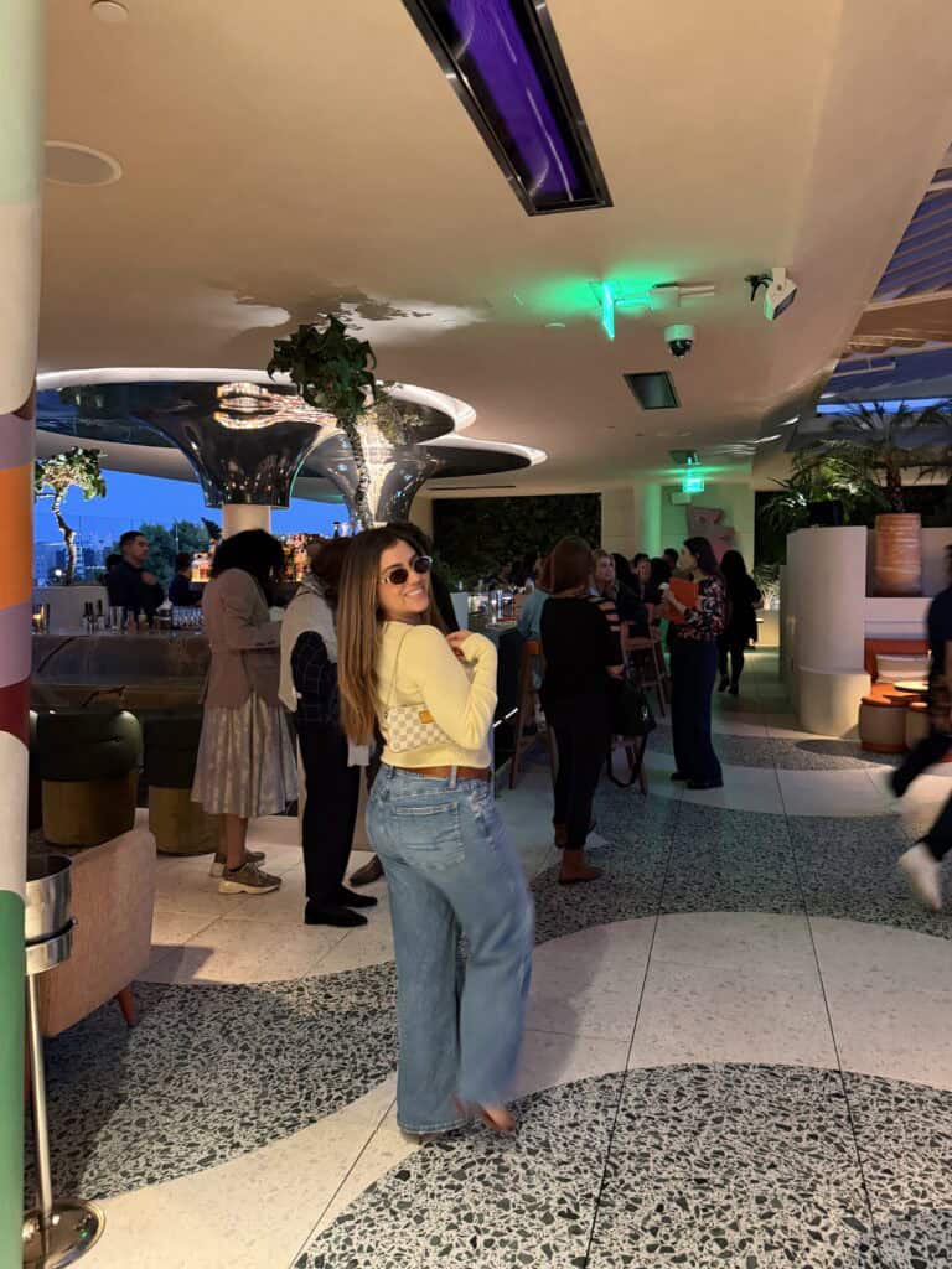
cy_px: 634
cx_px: 476
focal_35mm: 24
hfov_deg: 56.8
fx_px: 880
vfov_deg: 71.6
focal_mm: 6.8
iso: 1000
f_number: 1.8
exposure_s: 1/30
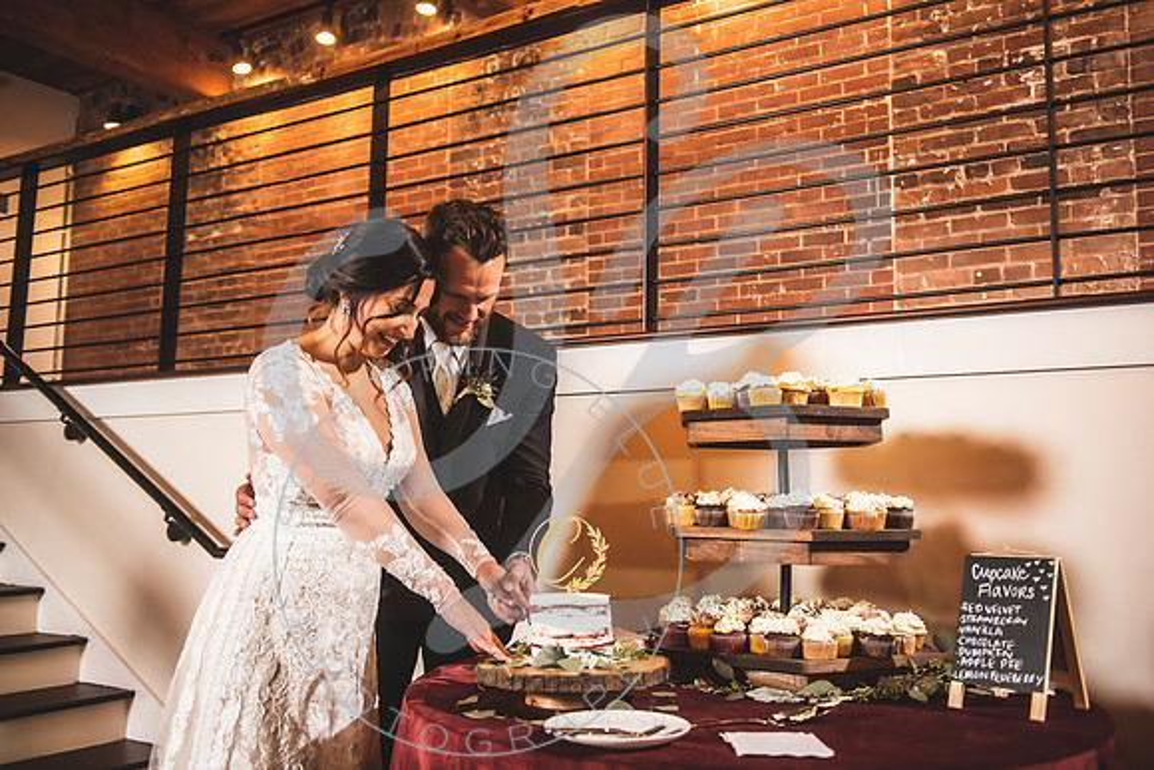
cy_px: 385
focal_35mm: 34
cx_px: 577
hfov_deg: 55.8
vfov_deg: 38.9
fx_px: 1090
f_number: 2.8
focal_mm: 34
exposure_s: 1/125
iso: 500
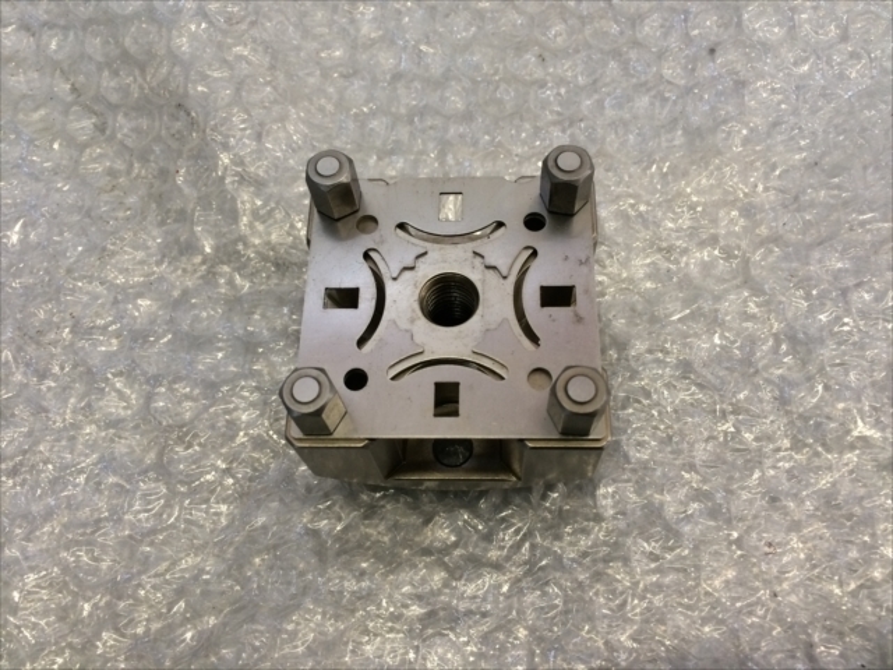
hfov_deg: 61.7
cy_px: 335
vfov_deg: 48.2
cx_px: 446
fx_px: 748
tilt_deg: -66.7
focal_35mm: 29
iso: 64
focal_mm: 4.15
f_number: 2.2
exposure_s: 1/30
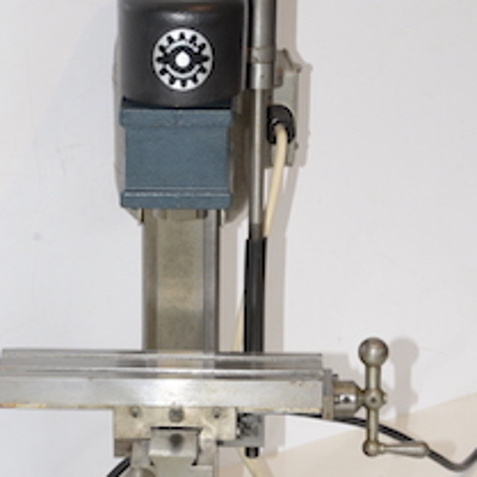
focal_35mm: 186
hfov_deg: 9.4
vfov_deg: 9.4
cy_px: 333
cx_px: 185
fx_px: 2897
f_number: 14
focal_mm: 75
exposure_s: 1/60
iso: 800
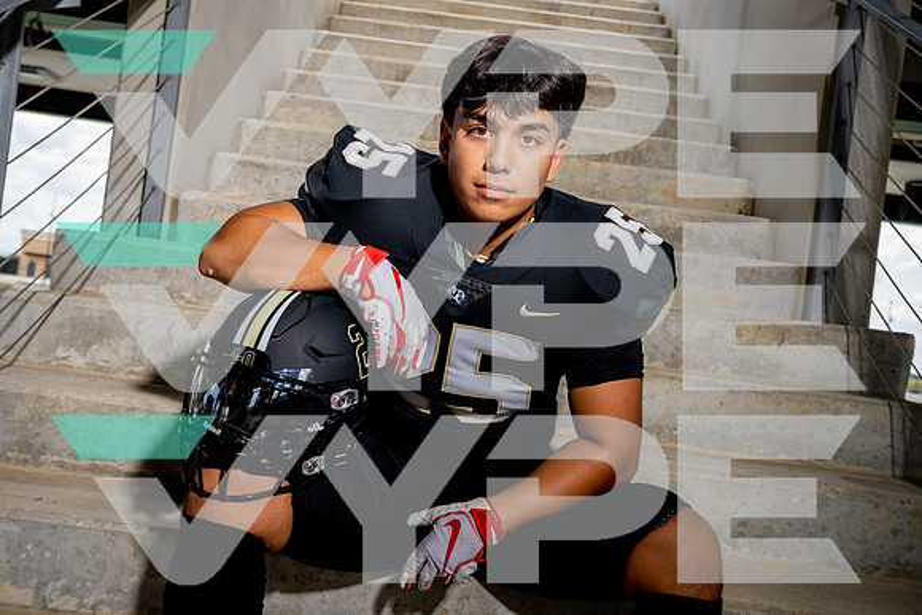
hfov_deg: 54.4
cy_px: 308
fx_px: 897
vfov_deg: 37.9
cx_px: 461
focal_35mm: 35
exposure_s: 1/250
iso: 100
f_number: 8
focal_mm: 35
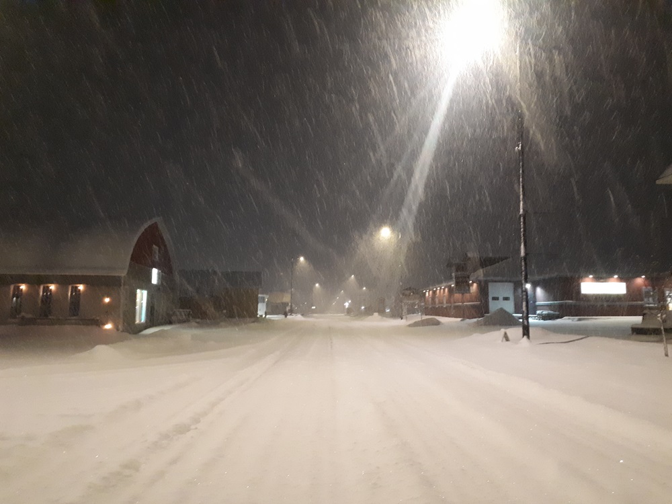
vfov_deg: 51.4
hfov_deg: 65.3
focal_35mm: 27
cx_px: 336
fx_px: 524
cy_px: 252
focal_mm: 3.6
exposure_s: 1/17
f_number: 1.9
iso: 800
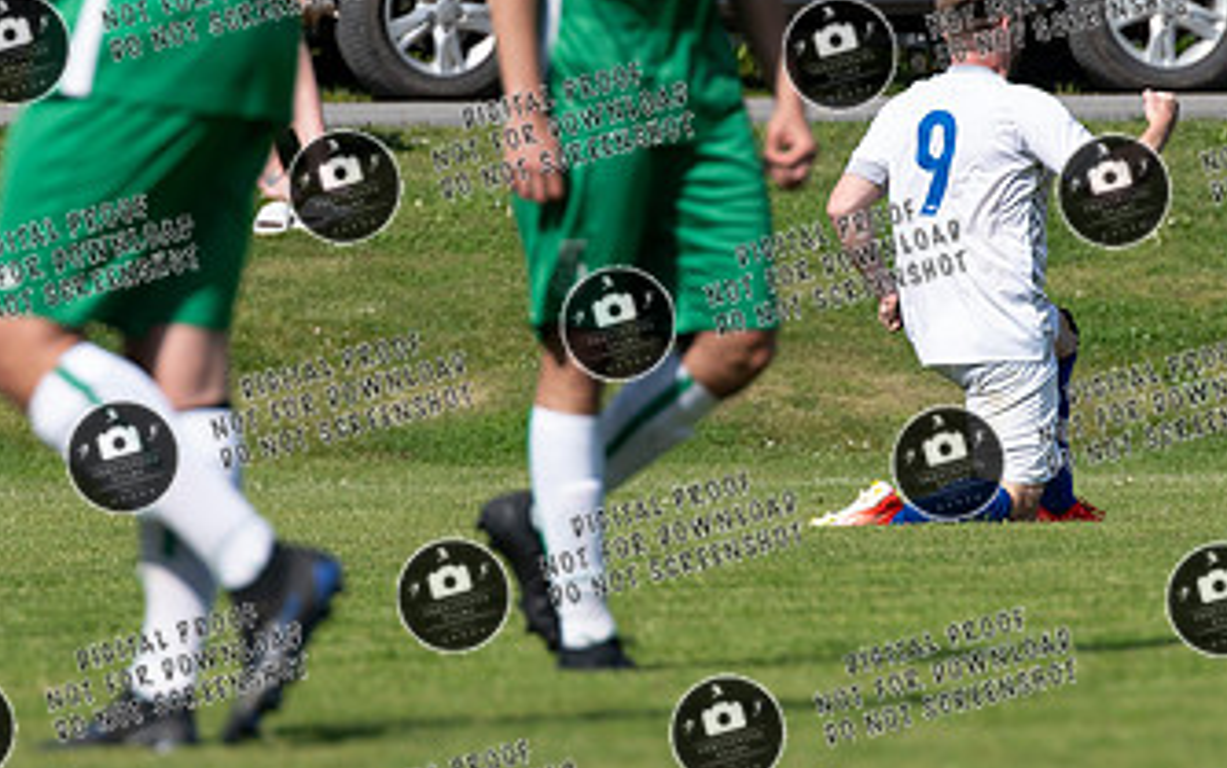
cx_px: 810
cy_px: 216
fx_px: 20773
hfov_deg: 3.4
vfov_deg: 2.1
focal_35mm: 621
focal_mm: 195
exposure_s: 1/1600
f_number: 3.5
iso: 140
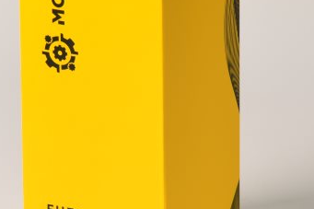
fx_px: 4023
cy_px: 87
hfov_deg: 4.5
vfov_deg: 3.0
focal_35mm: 461
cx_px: 145
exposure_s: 1/13
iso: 100
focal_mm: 105
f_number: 8
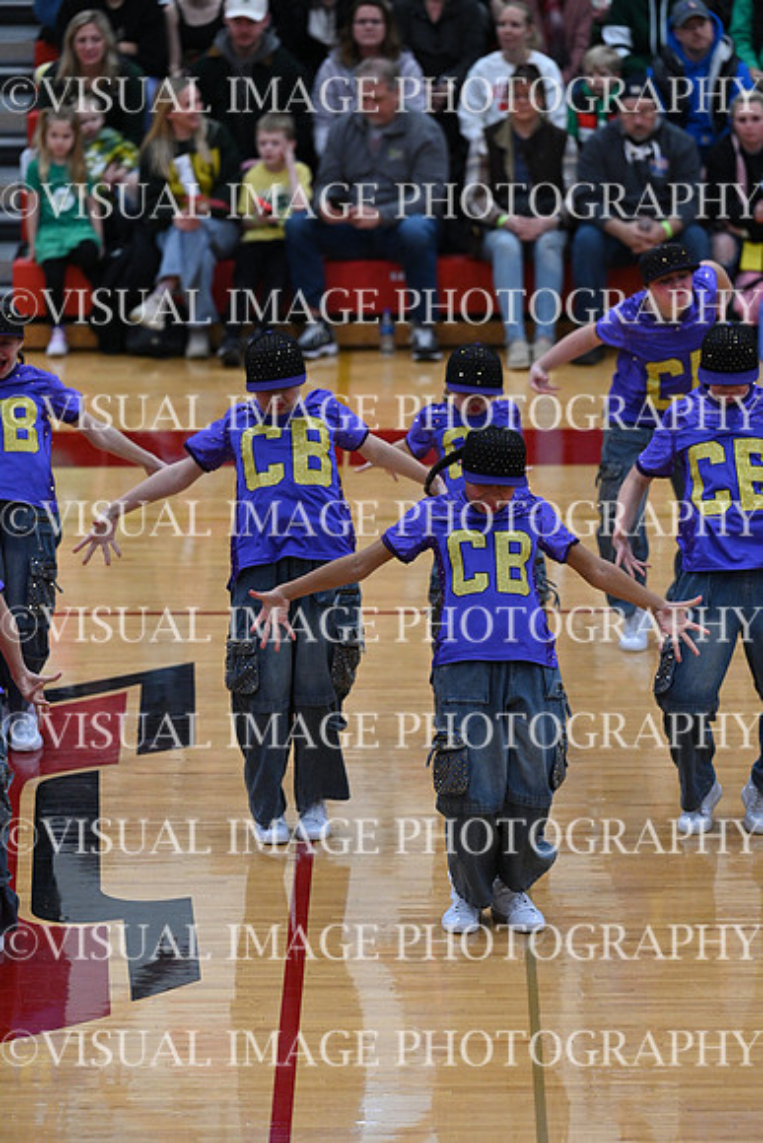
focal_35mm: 200
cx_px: 382
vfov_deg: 10.3
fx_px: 6354
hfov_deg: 6.9
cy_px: 572
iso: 4000
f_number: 4
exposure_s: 1/400
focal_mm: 200
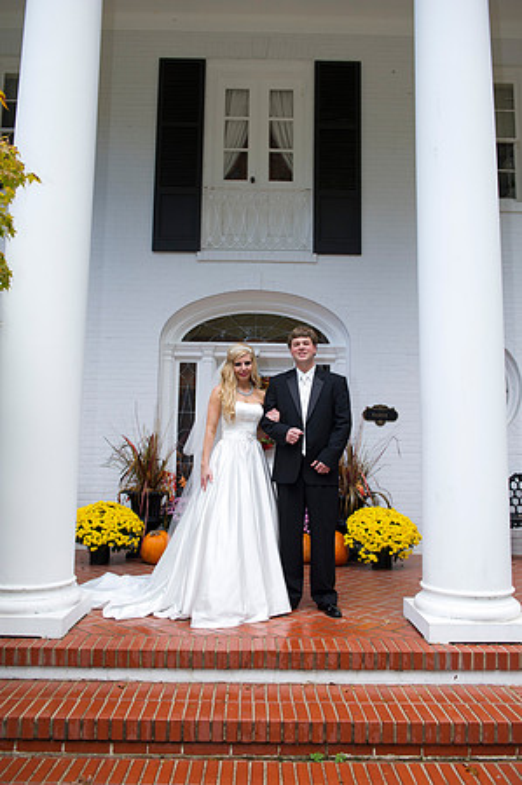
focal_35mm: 29
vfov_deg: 63.7
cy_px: 392
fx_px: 632
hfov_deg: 44.9
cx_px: 261
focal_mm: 29
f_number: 5
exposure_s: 1/250
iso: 400
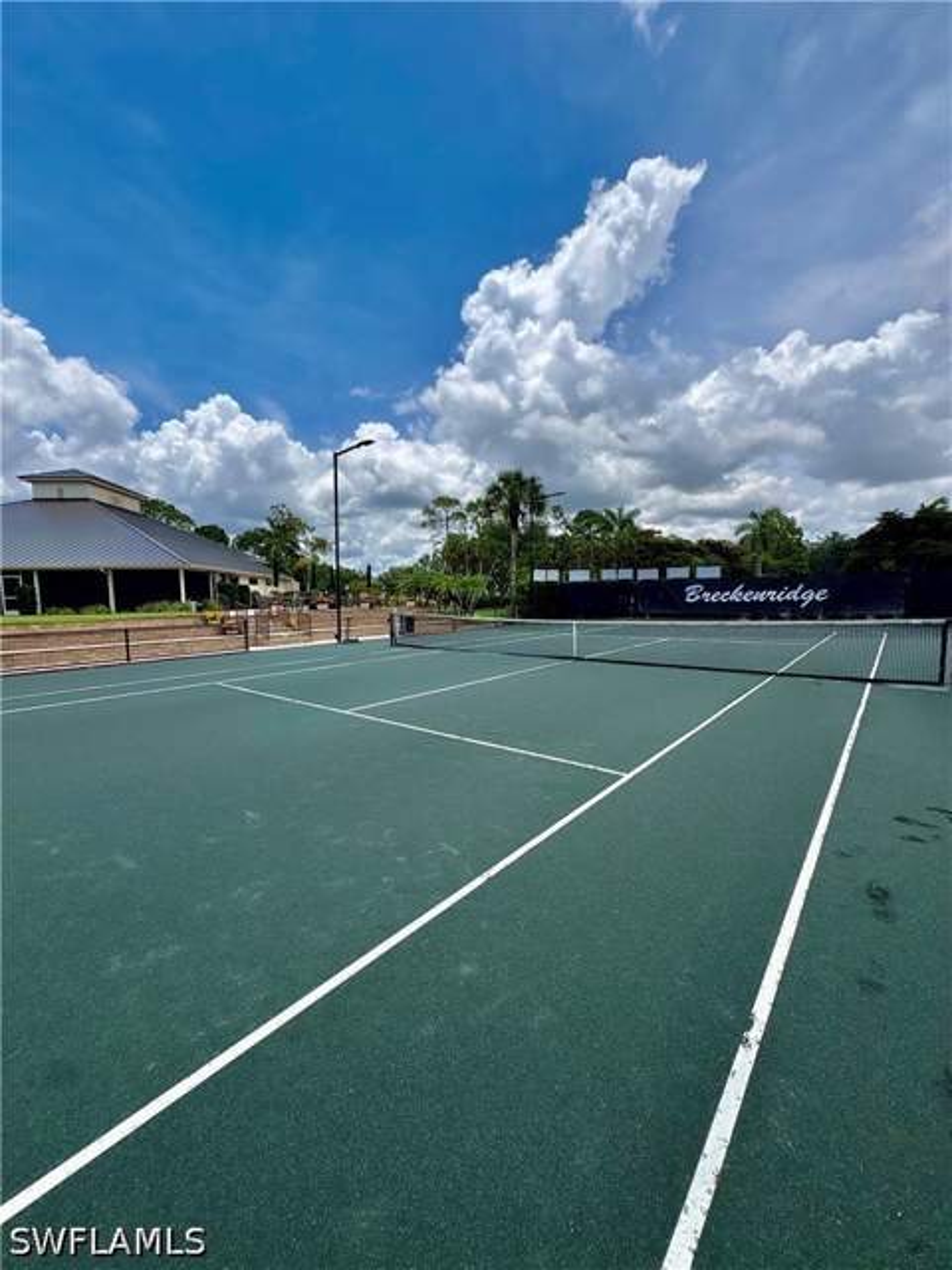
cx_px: 476
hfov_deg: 85.7
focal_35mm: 14
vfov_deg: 102.1
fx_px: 513
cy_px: 635
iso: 50
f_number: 2.2
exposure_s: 1/2874
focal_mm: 2.22
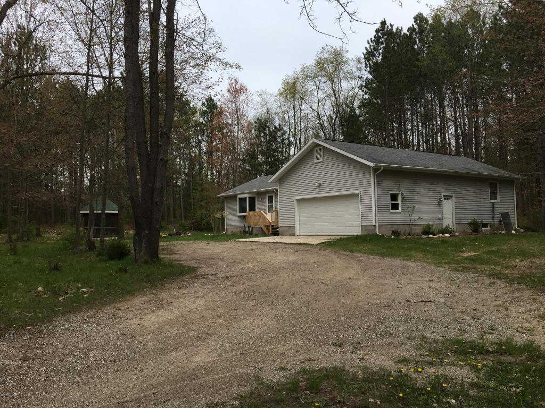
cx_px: 272
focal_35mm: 29
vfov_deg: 48.2
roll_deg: +0.7
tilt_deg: +2.0
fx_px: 457
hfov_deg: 61.7
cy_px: 204
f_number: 2.2
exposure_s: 1/999
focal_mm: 4.15
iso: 25
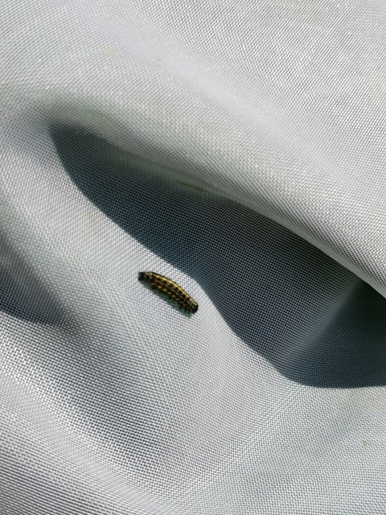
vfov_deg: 34.3
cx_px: 193
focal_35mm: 56
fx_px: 833
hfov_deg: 26.1
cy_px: 258
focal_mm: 4.75
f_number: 1.8
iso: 50
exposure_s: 1/2304
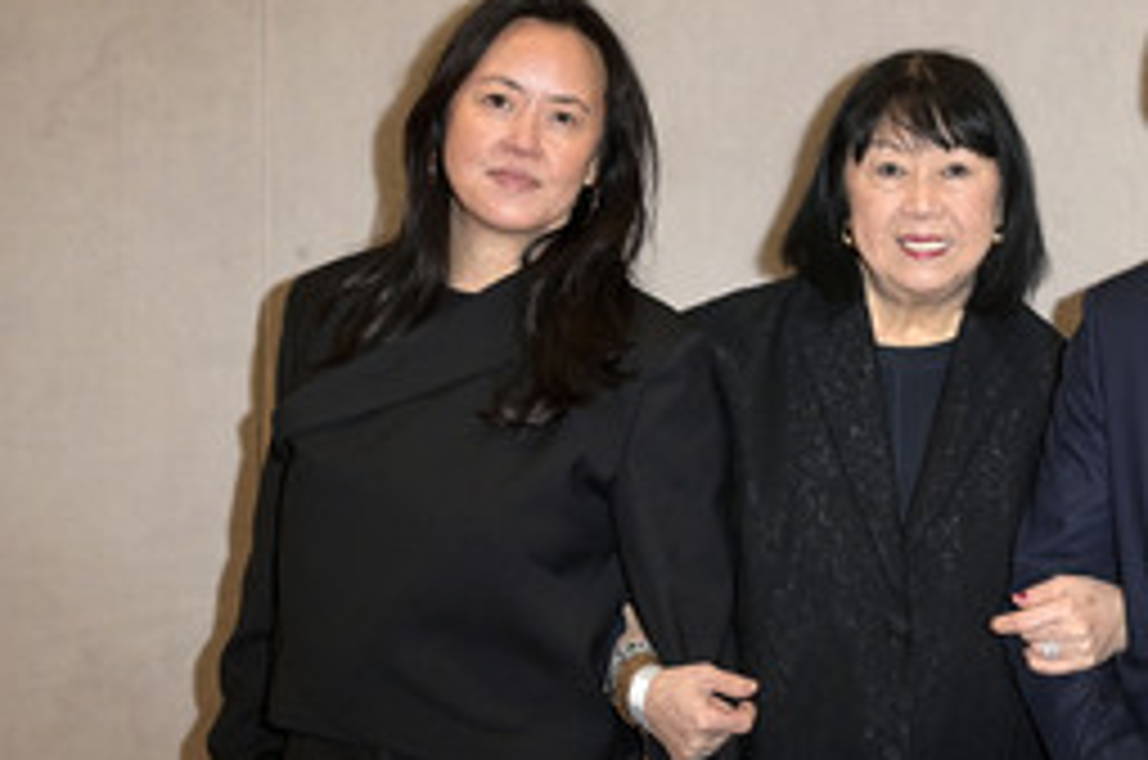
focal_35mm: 85
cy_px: 328
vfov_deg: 16.0
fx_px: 2705
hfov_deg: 23.5
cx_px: 975
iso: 2500
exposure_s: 1/200
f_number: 6.3
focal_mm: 48
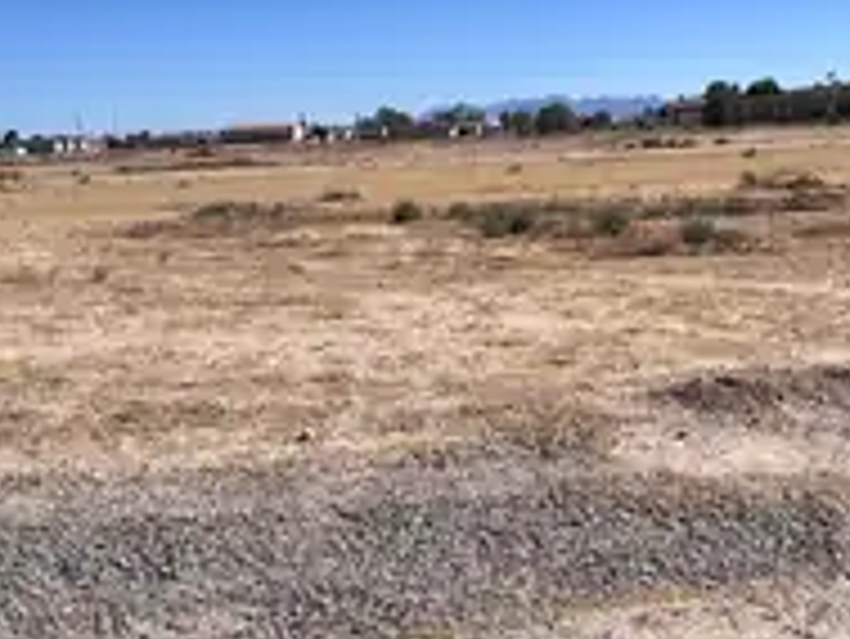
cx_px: 594
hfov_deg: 34.5
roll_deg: +3.4
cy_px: 284
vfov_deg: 26.6
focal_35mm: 55
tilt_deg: -8.4
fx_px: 1351
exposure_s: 1/6329
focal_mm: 5.96
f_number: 1.6
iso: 50
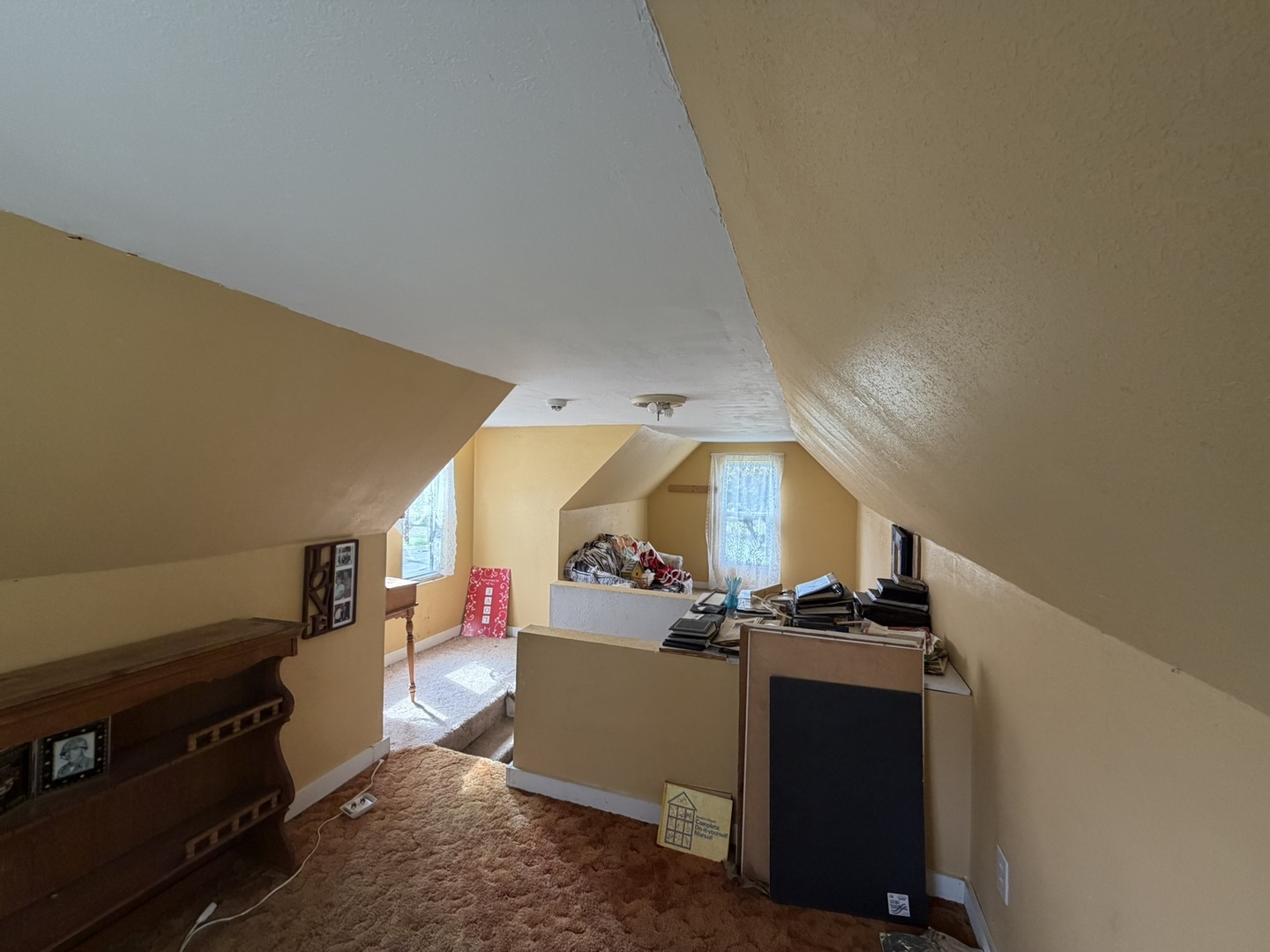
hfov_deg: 102.1
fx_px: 514
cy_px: 476
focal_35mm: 14
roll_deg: -0.5
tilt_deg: +0.3
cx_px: 635
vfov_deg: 85.7
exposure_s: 1/121
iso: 250
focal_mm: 2.22
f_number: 2.2
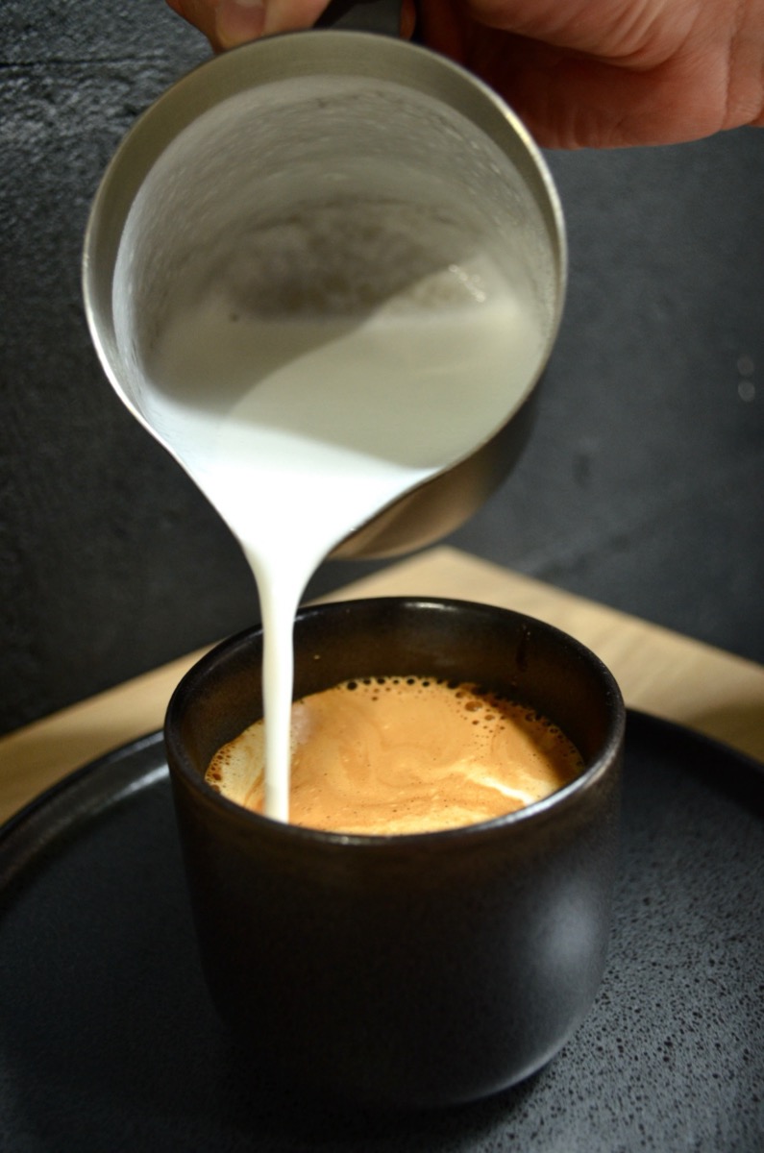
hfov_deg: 36.7
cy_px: 576
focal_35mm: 36
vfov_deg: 53.2
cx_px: 382
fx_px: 1151
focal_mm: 24
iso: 800
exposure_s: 1/40
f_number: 4
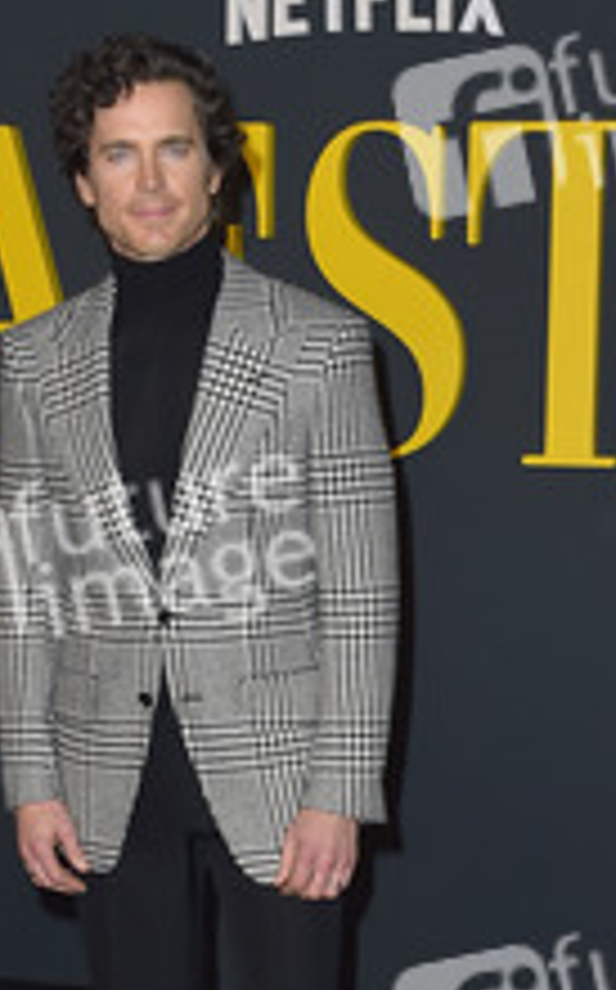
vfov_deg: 30.8
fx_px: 1751
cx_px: 218
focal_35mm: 65
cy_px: 788
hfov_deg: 19.9
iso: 320
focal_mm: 35
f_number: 6.3
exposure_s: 1/250
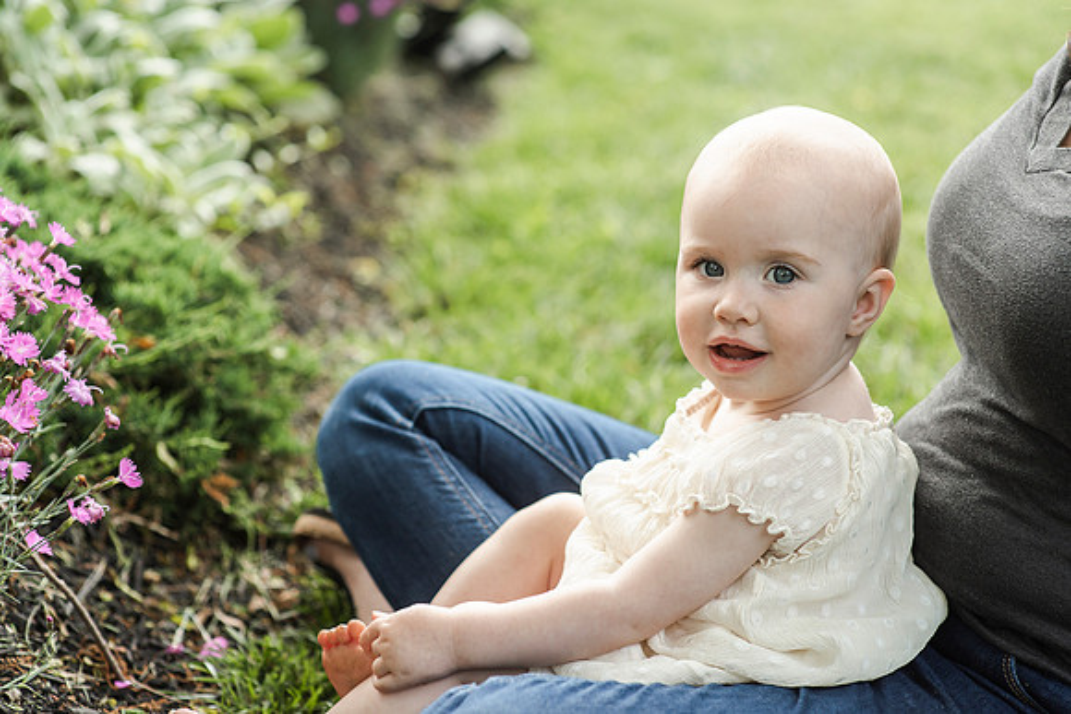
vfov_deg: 15.5
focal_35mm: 88
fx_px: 2625
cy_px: 344
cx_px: 556
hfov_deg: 23.1
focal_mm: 85
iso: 800
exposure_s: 1/1600
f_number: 3.5
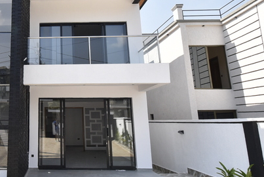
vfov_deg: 40.9
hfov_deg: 54.2
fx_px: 235
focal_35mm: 32
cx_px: 49
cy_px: 65
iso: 400
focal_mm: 10
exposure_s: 1/500
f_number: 8
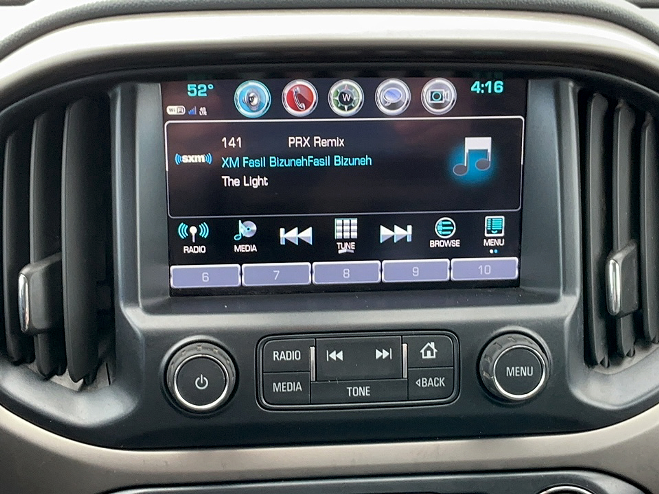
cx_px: 330
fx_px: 952
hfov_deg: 38.2
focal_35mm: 50
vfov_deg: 29.1
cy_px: 247
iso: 32
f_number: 1.8
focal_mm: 3
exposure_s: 1/60
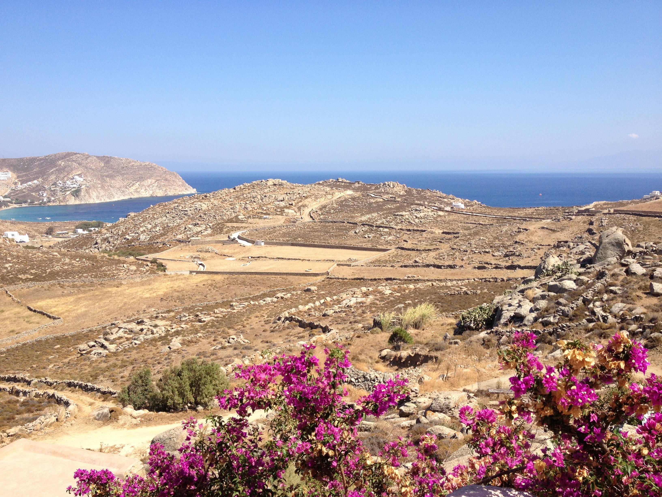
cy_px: 248
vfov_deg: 40.7
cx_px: 331
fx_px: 669
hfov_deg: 52.6
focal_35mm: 35
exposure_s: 1/1416
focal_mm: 4.28
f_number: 2.4
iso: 50
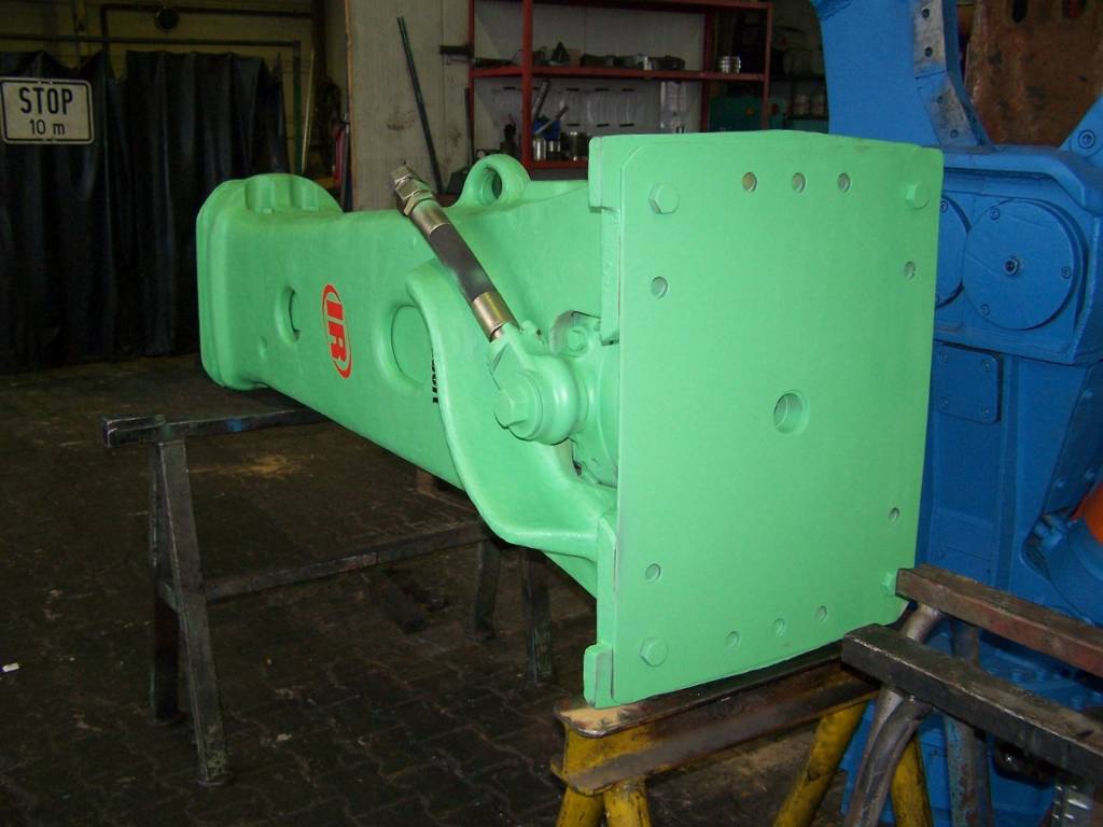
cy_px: 414
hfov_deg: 49.0
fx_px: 1211
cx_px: 552
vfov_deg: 37.7
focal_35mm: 38
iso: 140
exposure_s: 1/60
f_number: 2.8
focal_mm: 6.3
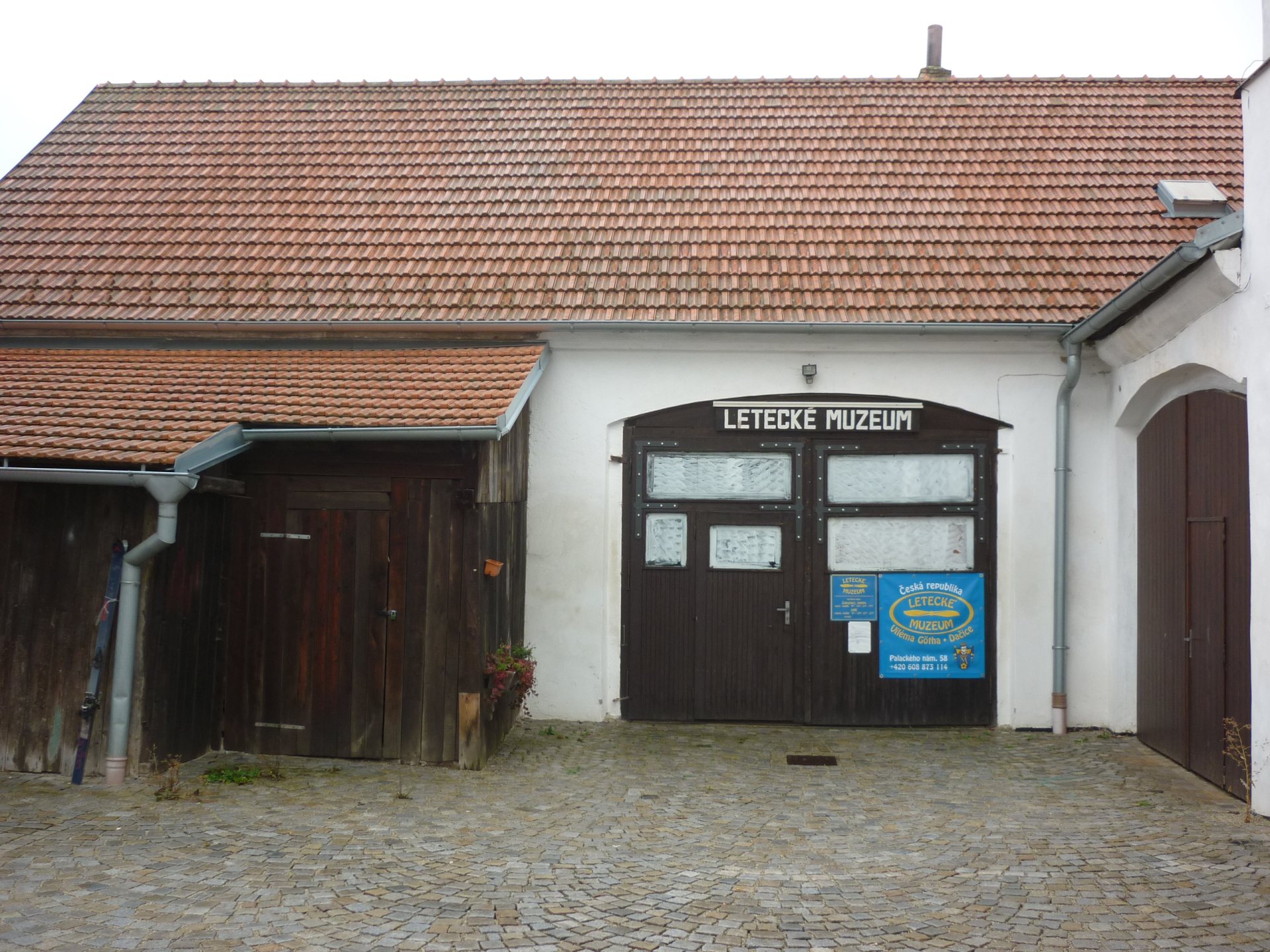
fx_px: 1211
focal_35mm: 33
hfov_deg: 55.4
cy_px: 476
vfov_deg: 42.9
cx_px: 635
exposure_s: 1/100
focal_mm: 5.5
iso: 80
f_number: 2.8
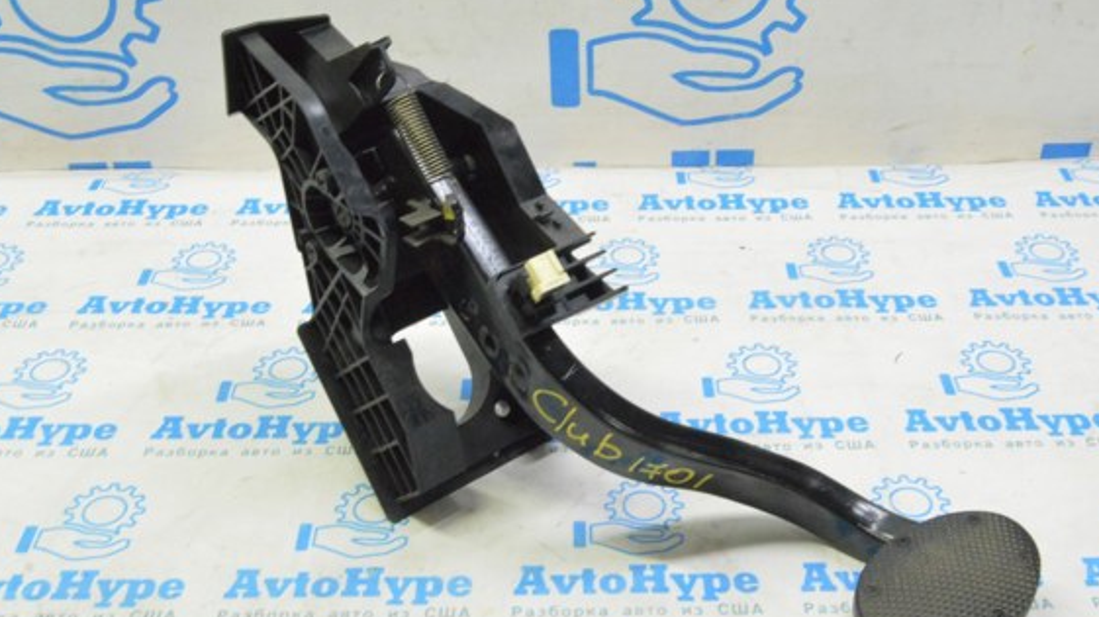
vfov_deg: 27.7
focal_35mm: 43
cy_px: 310
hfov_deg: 47.3
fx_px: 1253
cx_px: 597
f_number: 20
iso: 6400
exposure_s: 1/20
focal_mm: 24
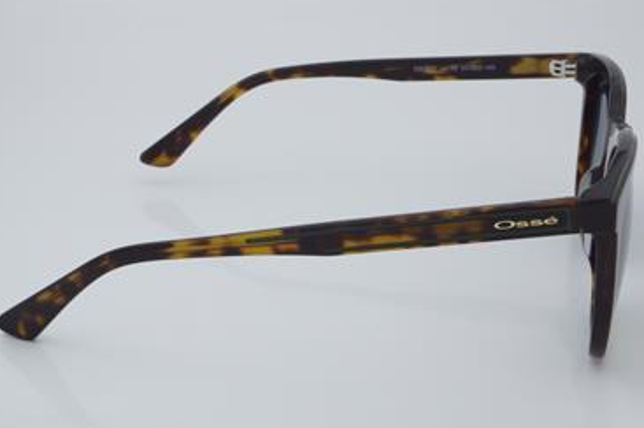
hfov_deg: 27.5
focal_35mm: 74
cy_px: 207
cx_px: 311
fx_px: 1314
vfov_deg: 18.5
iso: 100
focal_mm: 45
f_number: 32
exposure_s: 1/4
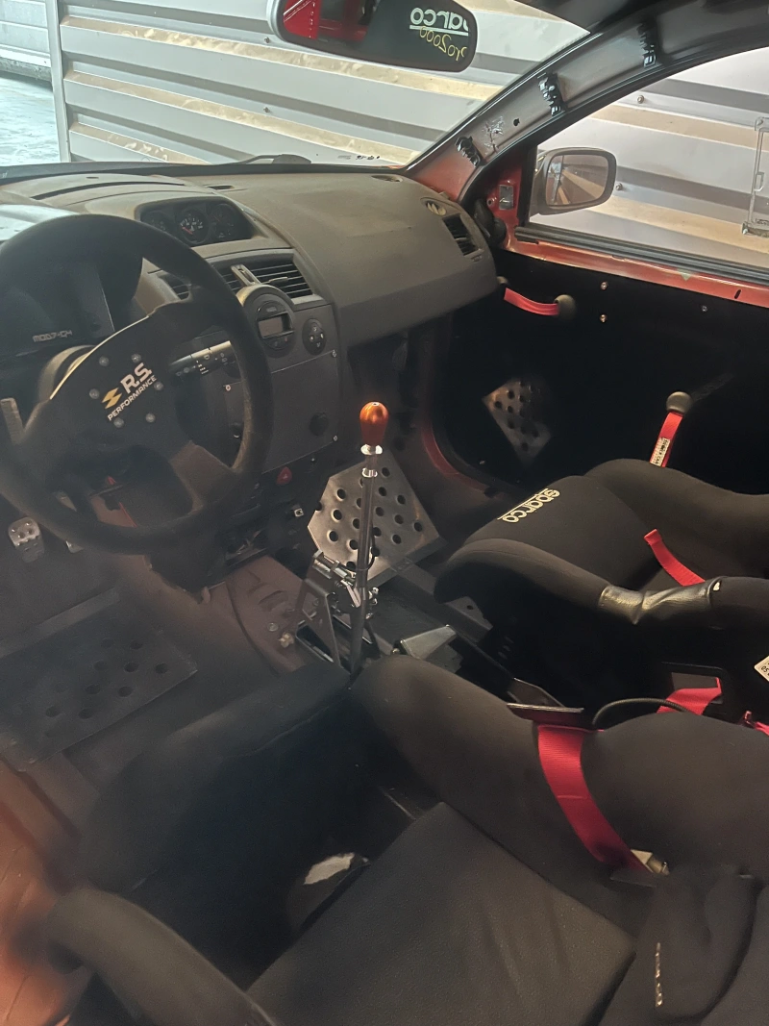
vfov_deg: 67.3
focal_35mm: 26
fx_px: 770
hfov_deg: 53.1
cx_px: 384
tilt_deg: -34.2
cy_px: 513
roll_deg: -5.7
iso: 1000
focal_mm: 5.1
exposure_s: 1/26
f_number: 1.6
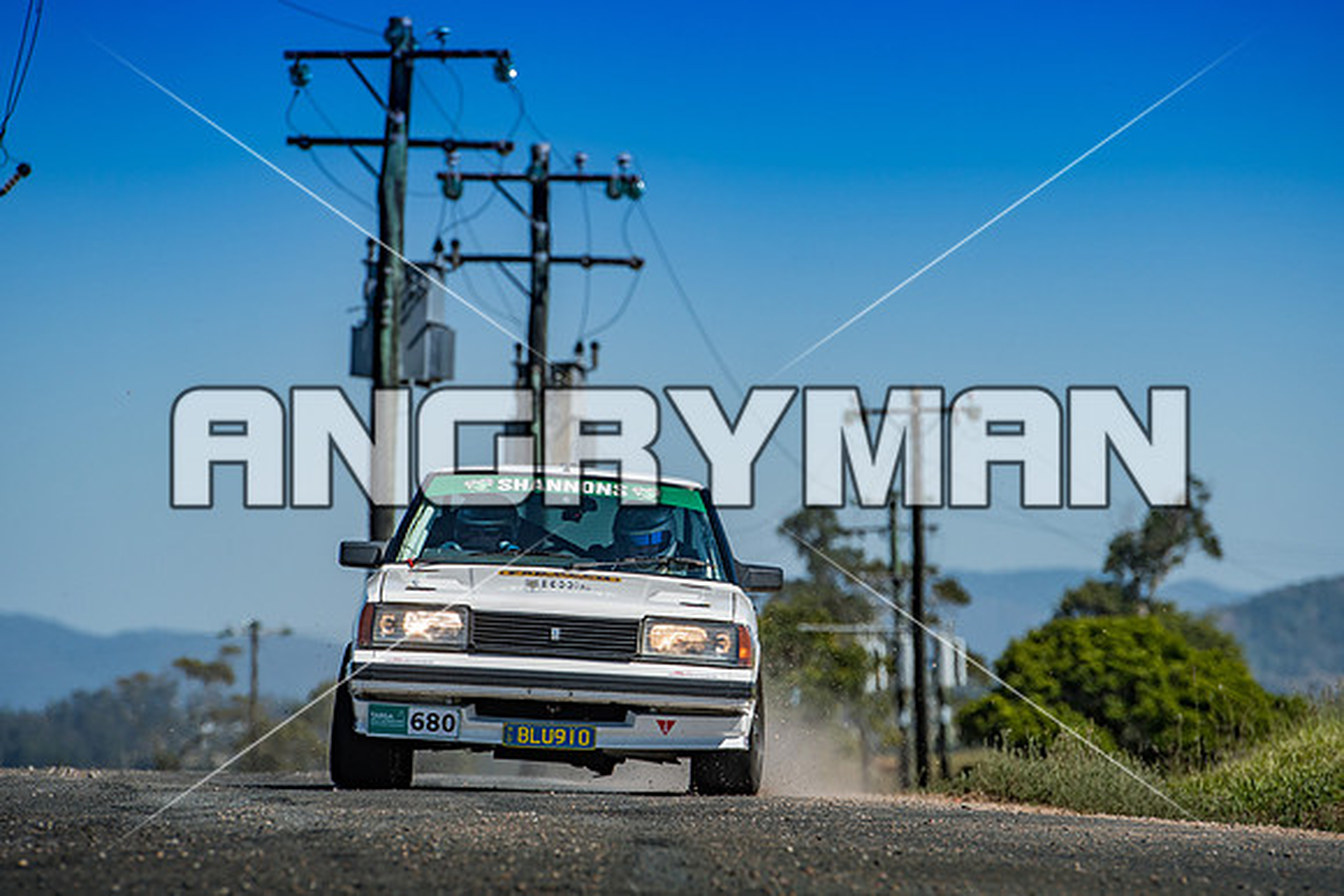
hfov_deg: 6.9
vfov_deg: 4.6
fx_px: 11202
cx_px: 672
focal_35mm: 300
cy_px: 448
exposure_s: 1/2500
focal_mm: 200
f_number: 4.5
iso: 100
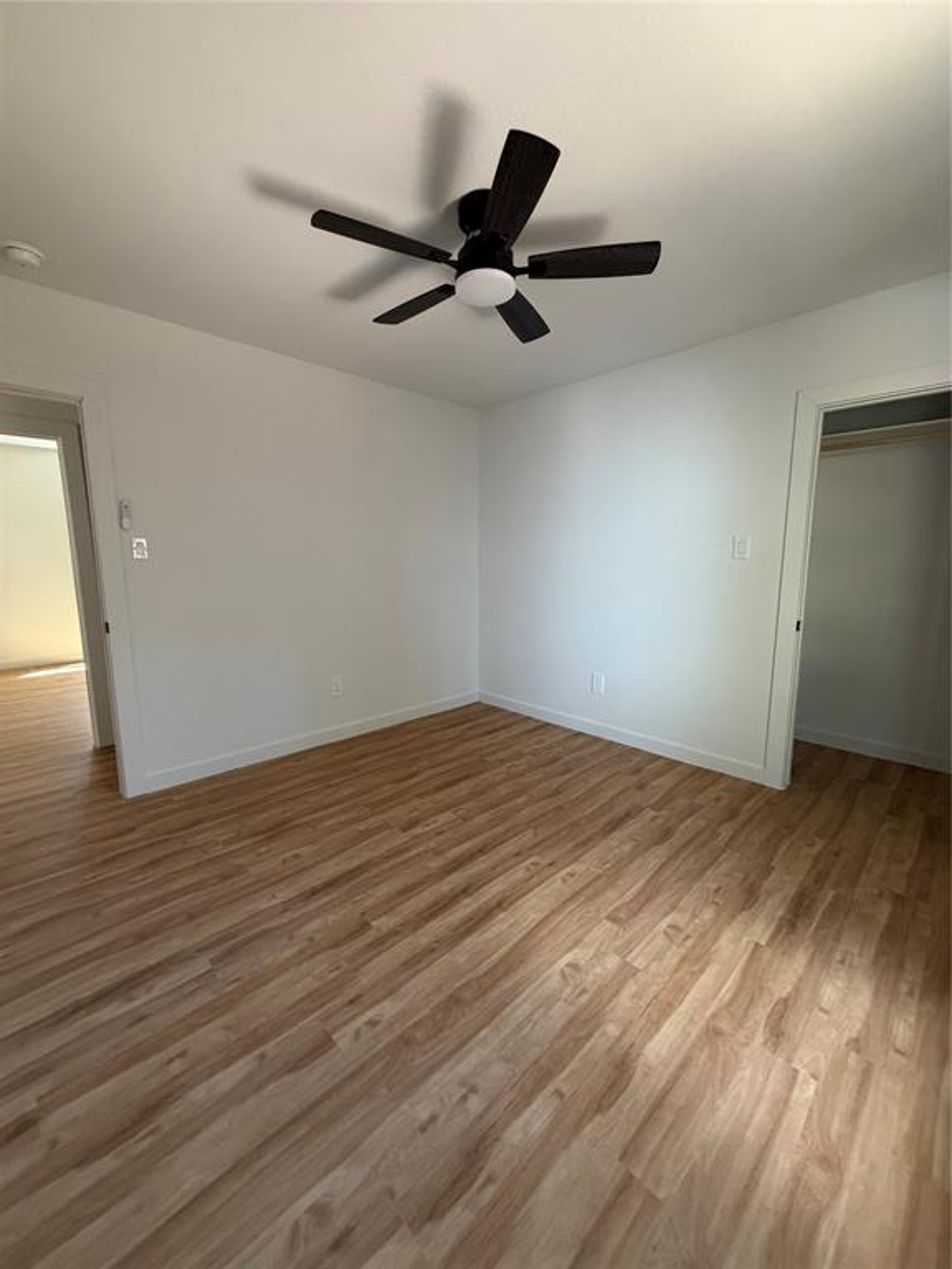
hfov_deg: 85.7
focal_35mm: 14
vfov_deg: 102.1
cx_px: 476
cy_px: 634
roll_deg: -0.2
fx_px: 513
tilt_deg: -8.8
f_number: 2.2
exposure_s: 1/88
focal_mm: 2.22
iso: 320
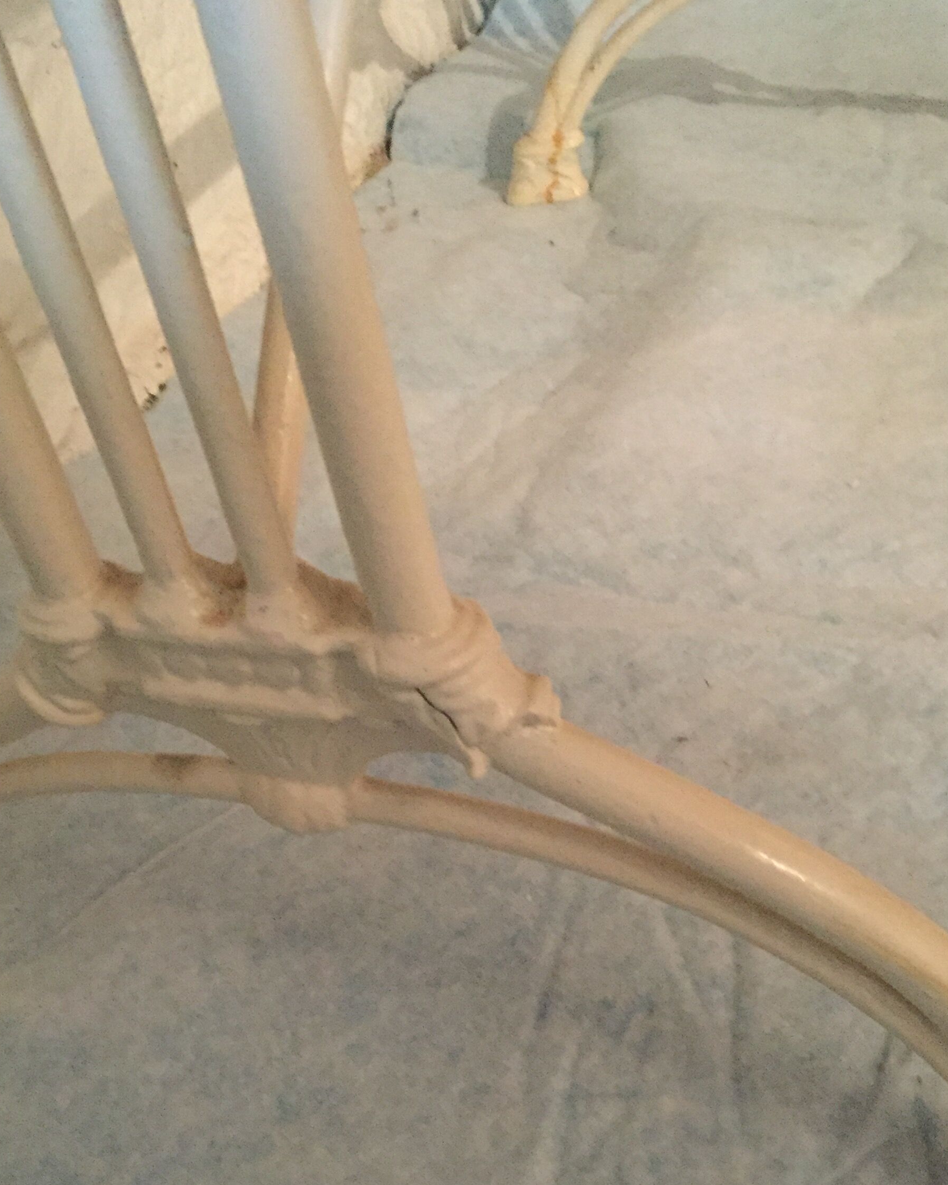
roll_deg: +15.0
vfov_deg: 44.2
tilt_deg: -43.8
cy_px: 783
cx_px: 443
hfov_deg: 36.5
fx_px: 1438
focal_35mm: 41
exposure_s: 1/17
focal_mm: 4.15
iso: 320
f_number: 2.2
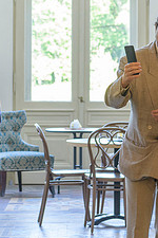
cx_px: 57
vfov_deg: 9.7
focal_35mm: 211
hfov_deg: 6.5
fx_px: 1389
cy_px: 37
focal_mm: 52
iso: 800
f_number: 4
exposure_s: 1/100
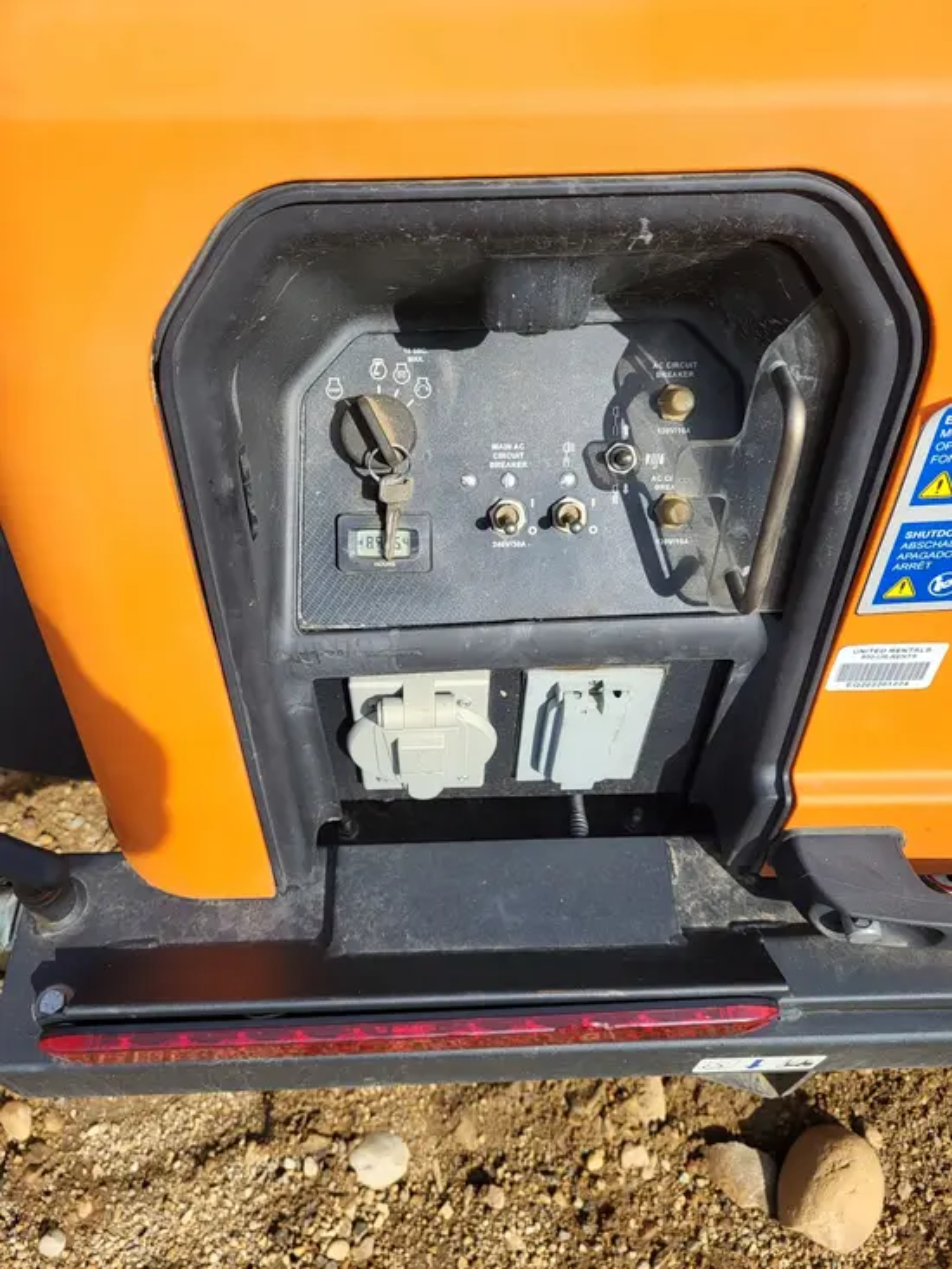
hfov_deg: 53.1
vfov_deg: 67.3
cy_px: 634
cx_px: 476
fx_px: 953
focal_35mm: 26
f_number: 1.8
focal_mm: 5.4
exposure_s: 1/1567
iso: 40
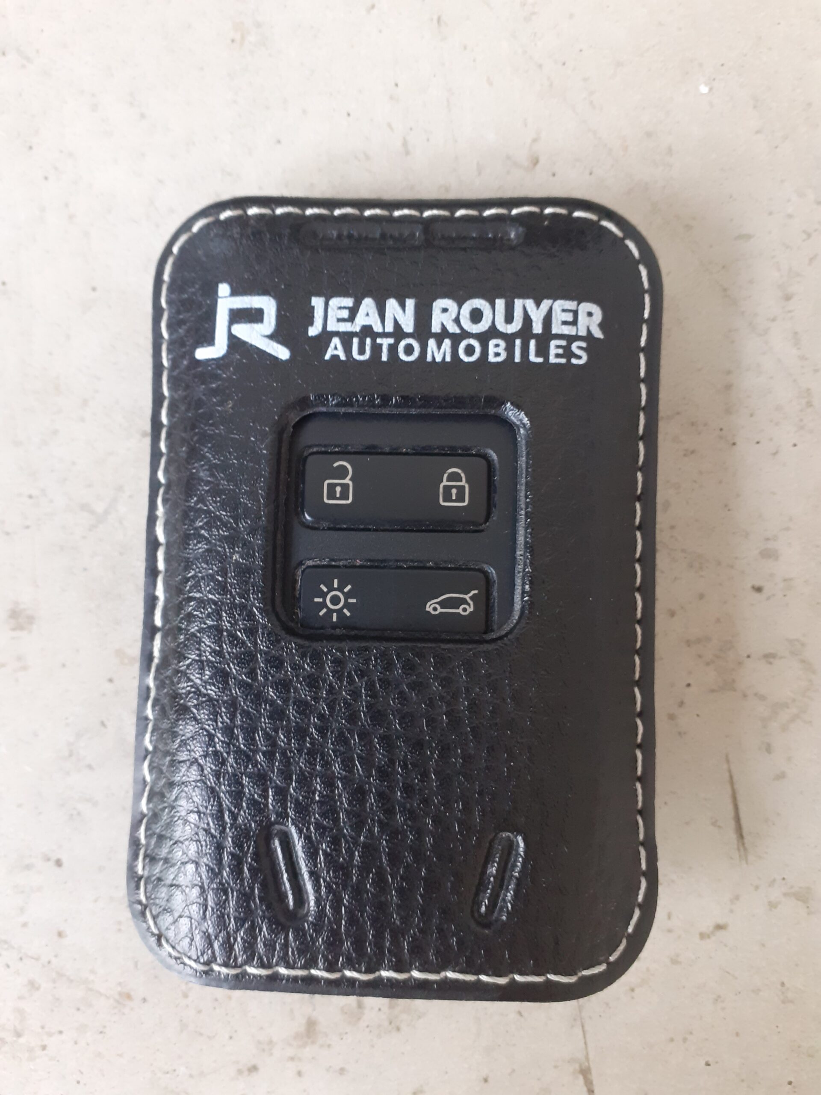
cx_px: 410
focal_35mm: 27
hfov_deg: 51.4
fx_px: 854
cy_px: 548
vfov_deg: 65.3
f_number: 1.9
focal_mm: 3.6
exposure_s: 1/25
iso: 200
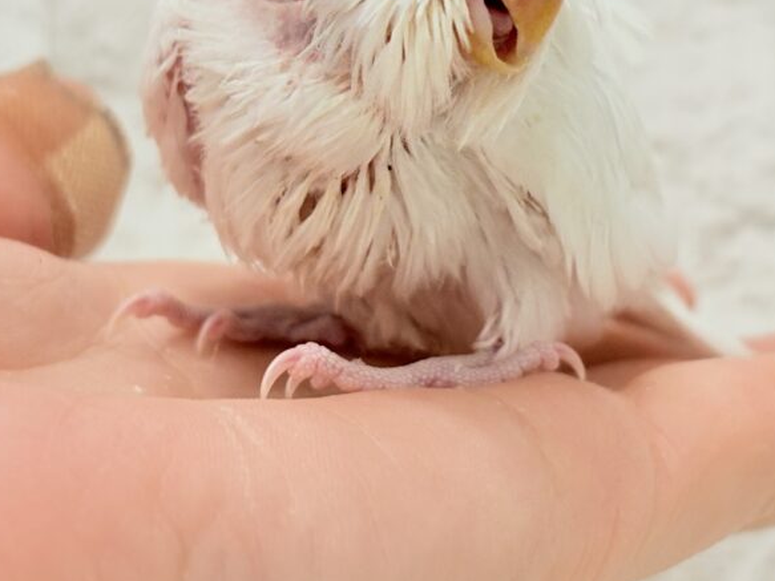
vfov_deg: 13.7
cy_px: 66
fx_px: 2395
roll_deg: -2.8
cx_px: 508
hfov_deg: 18.3
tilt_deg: +1.5
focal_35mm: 107
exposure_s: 1/100
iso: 80
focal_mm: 5.96
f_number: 1.6
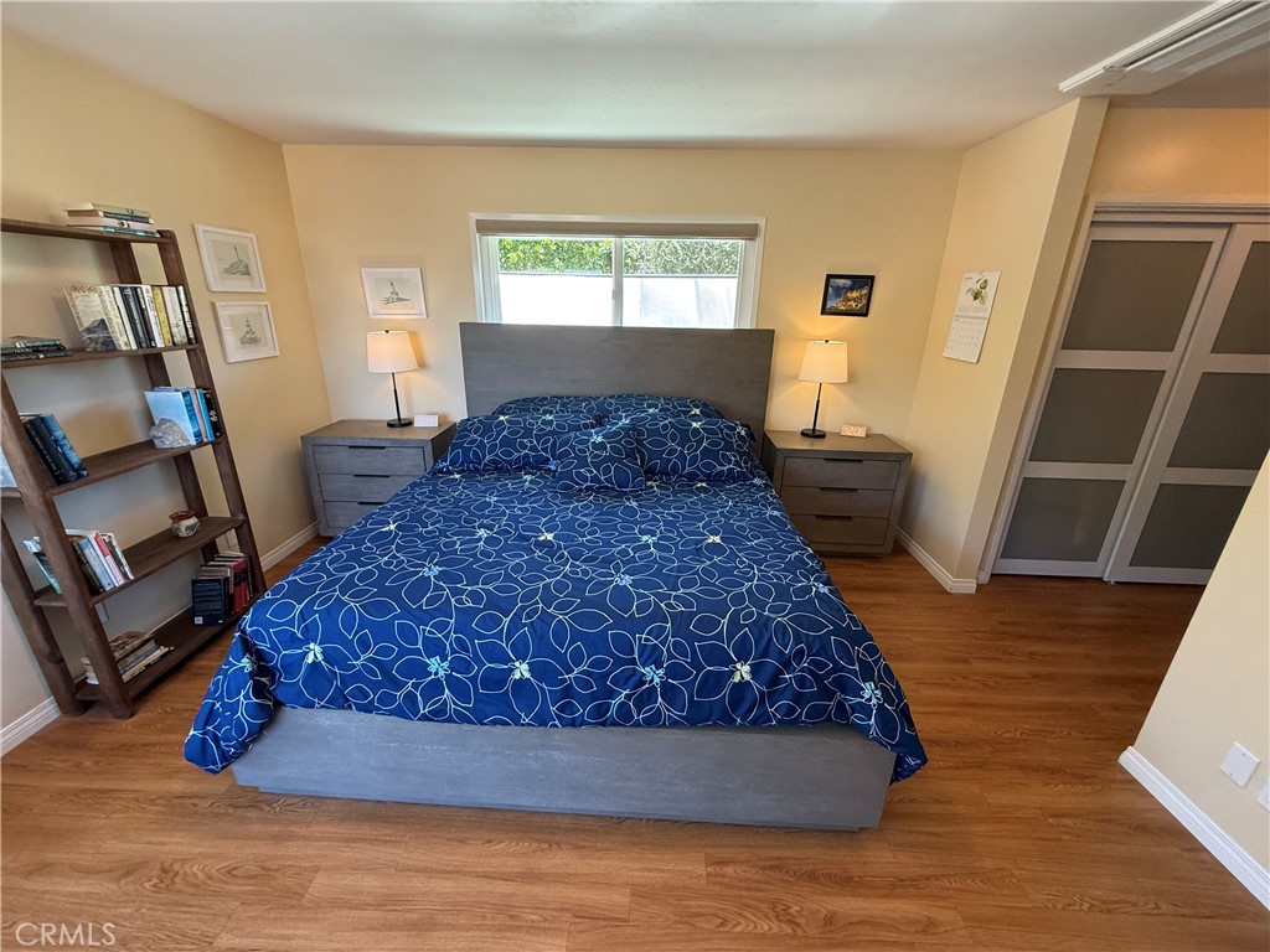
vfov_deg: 85.7
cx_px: 635
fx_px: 514
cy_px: 476
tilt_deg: -19.8
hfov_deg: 102.1
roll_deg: -1.3
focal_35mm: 14
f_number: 2.2
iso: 250
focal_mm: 2.22
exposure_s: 1/120
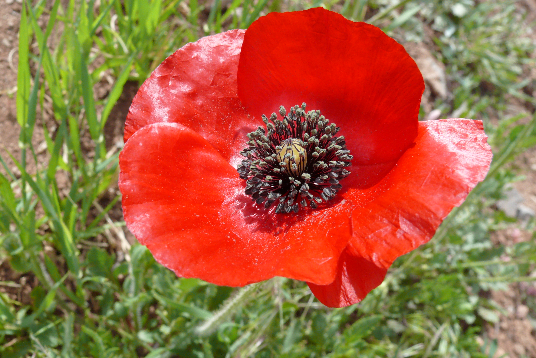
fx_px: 551
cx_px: 267
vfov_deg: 35.9
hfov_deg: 51.9
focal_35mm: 37
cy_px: 168
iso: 200
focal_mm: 7.4
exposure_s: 1/100
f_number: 6.3
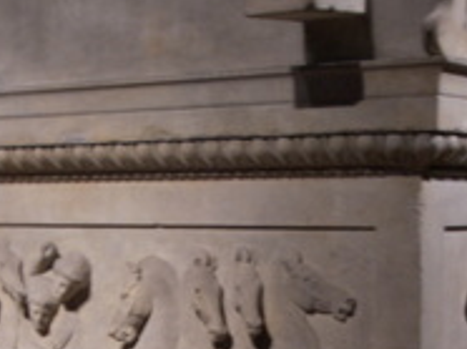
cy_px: 394
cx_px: 196
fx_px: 1307
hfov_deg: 20.2
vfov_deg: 14.8
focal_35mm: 97
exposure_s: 1/2.5
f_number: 3.2
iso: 100
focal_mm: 8.7
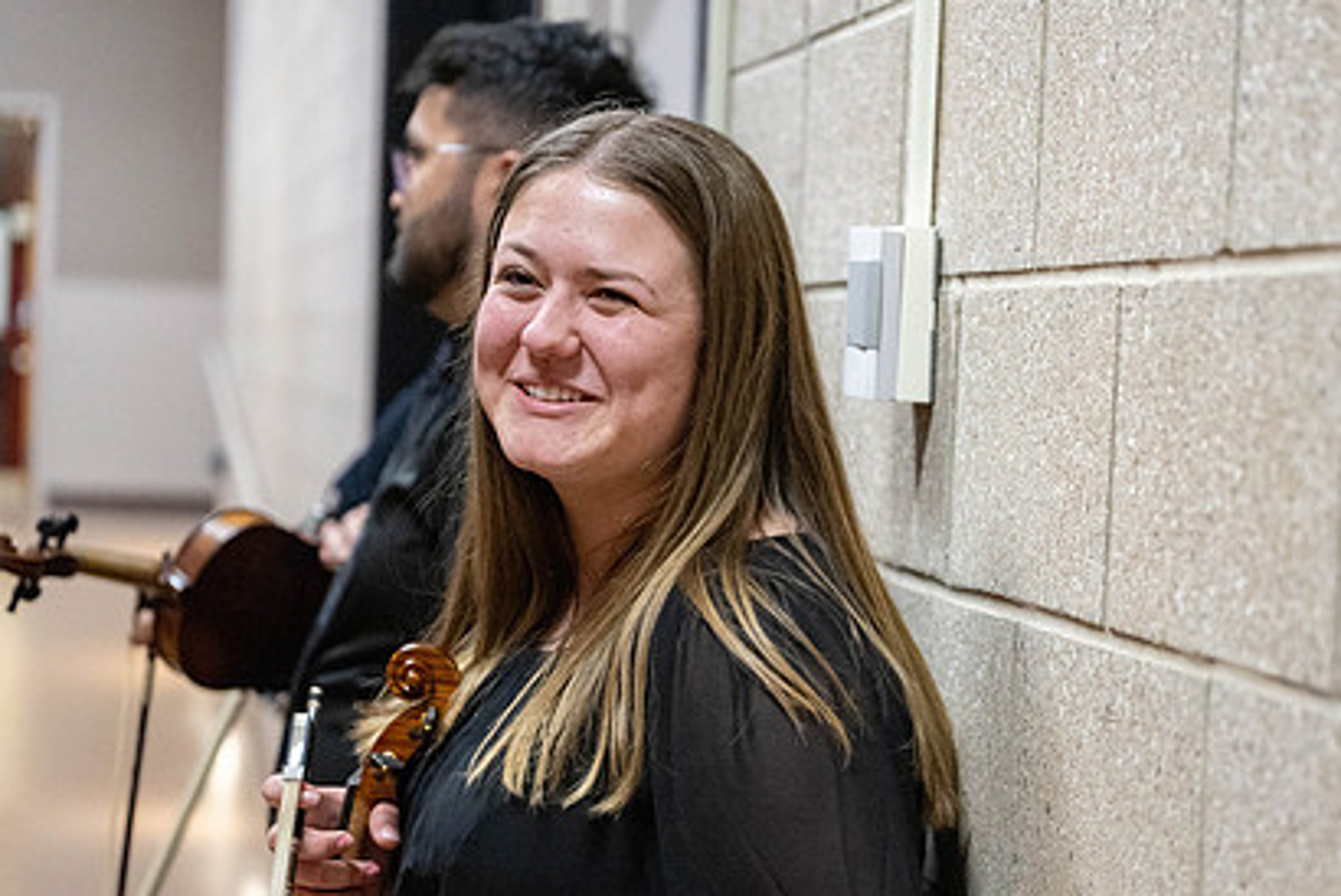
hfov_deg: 20.5
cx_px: 932
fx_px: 3690
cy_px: 515
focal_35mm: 99
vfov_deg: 13.8
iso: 6400
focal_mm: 70
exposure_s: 1/250
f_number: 2.8
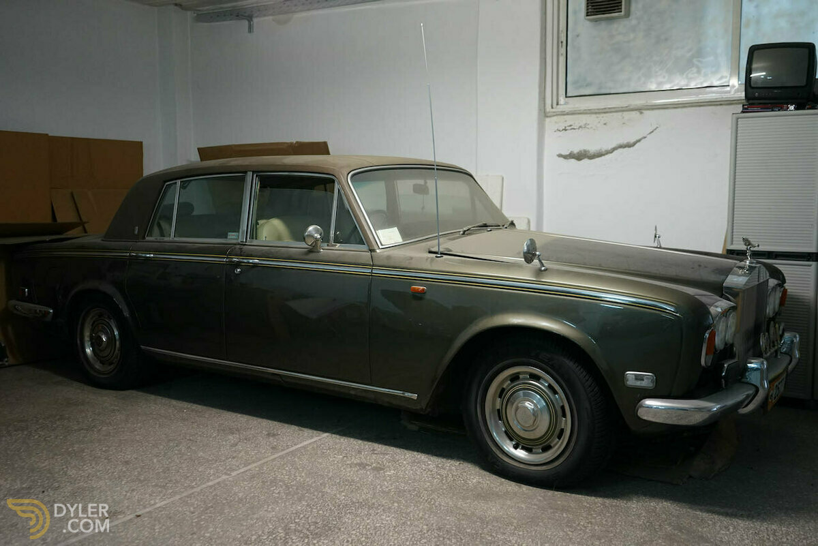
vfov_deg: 38.9
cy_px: 273
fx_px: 773
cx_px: 409
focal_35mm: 34
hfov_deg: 55.8
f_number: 4
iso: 1600
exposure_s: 1/60
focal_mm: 34
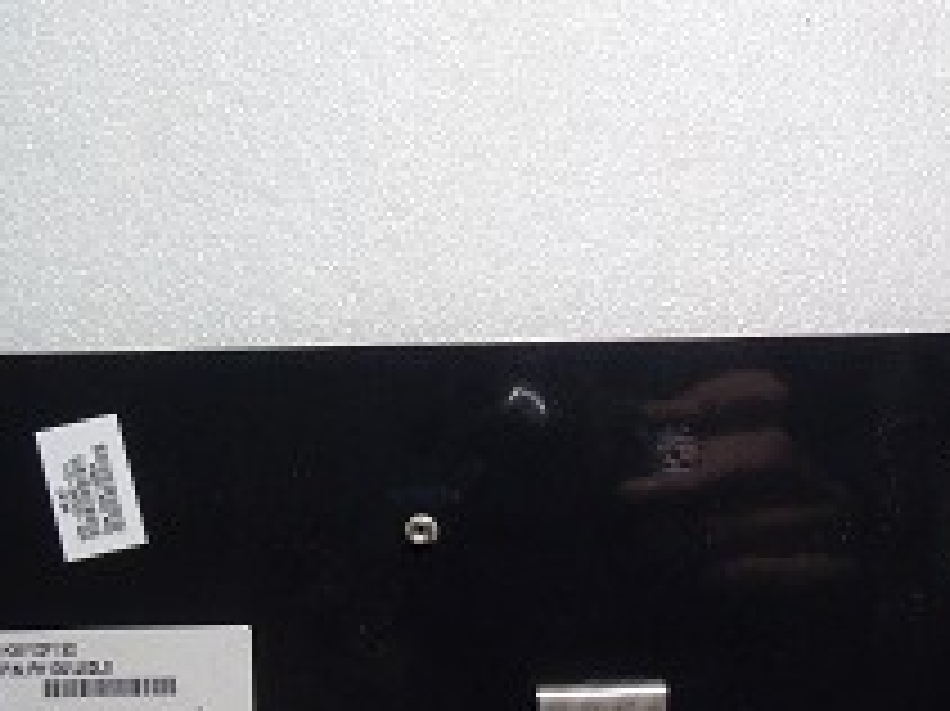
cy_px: 504
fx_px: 1509
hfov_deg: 34.9
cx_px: 540
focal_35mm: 55
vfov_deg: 26.3
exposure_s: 1/40
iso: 400
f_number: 6
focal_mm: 5.2
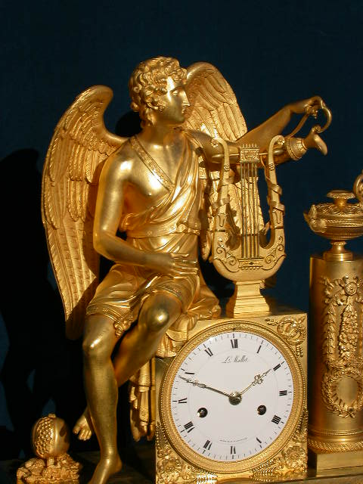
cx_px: 182
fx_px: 1342
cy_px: 242
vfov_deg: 20.4
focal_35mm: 96
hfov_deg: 15.4
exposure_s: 1/877
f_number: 7.8
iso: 100
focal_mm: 20
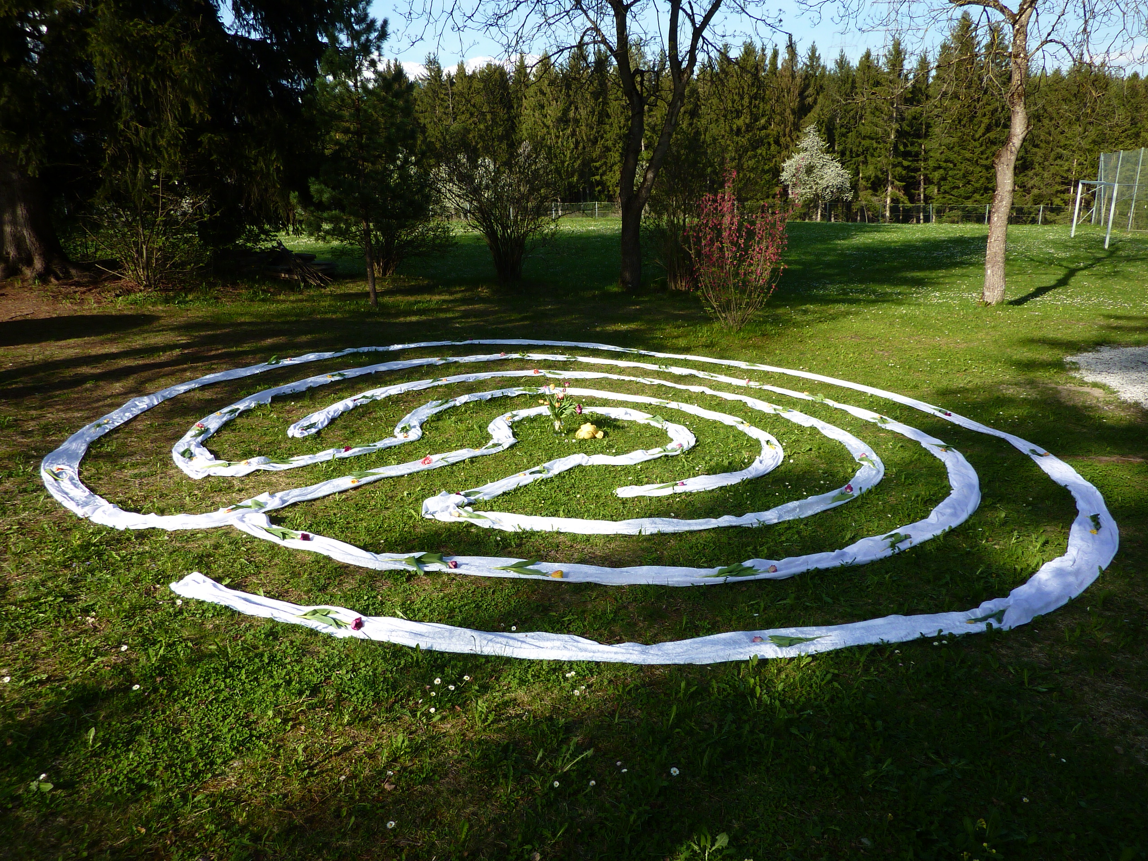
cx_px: 574
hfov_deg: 69.4
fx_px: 829
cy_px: 430
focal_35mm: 25
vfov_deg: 54.9
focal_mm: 4.1
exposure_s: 1/400
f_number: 4
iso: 80
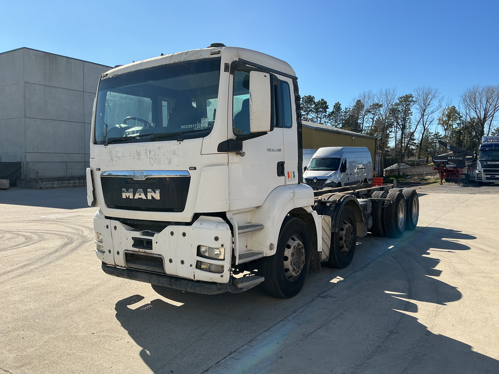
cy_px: 187
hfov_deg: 61.7
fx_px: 418
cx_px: 250
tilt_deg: -4.3
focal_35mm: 29
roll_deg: -1.7
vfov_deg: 48.2
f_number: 1.8
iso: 25
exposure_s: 1/1786
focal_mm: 3
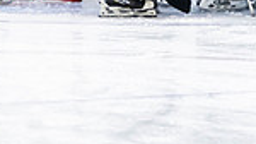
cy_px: -172
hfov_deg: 2.8
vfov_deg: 1.6
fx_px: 5255
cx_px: 270
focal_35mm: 775
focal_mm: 175
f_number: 2.8
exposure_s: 1/640
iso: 3200
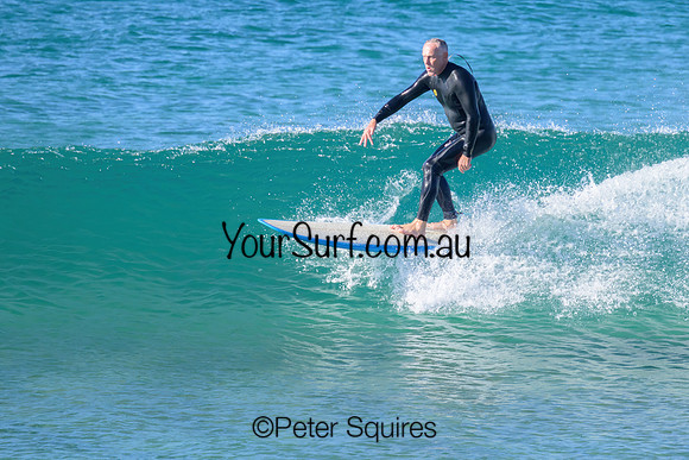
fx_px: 20793
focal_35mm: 1086
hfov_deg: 1.9
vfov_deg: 1.3
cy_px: 204
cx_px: 458
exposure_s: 1/1250
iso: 1100
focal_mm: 800
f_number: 11
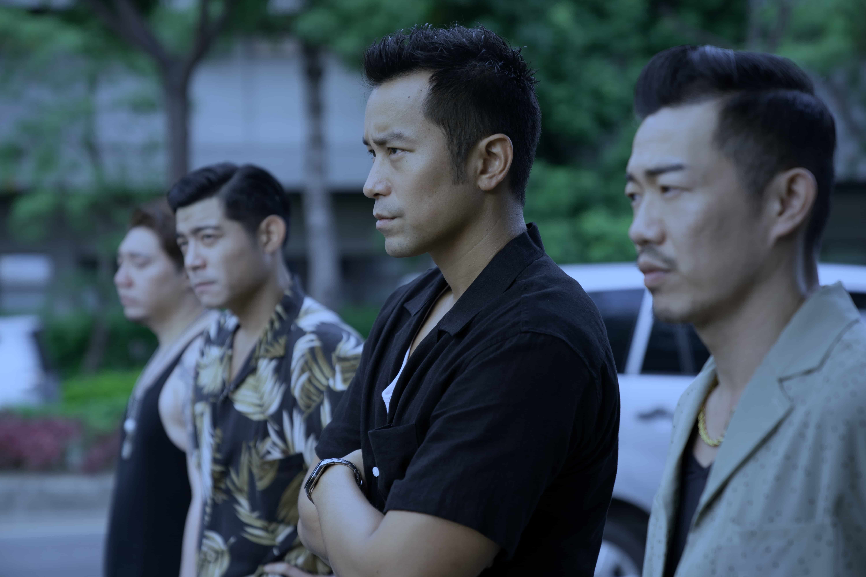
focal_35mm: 70
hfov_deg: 28.8
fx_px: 1684
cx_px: 433
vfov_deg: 19.5
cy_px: 288
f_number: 2.8
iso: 400
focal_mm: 70
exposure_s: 1/1000
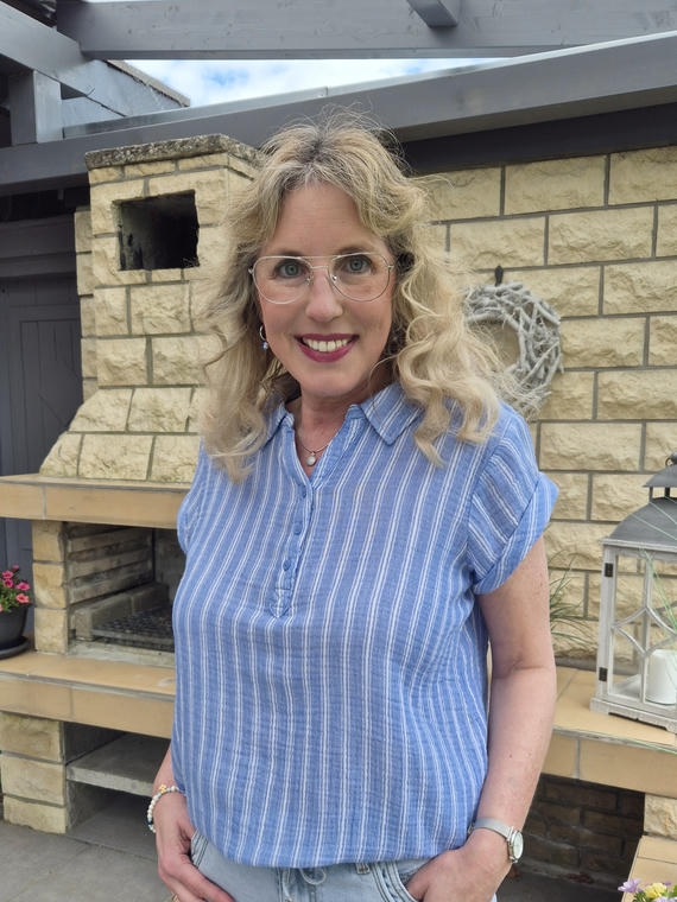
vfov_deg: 73.9
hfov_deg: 58.9
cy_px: 451
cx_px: 338
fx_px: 600
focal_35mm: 23
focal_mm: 5.4
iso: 25
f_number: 1.8
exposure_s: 1/552
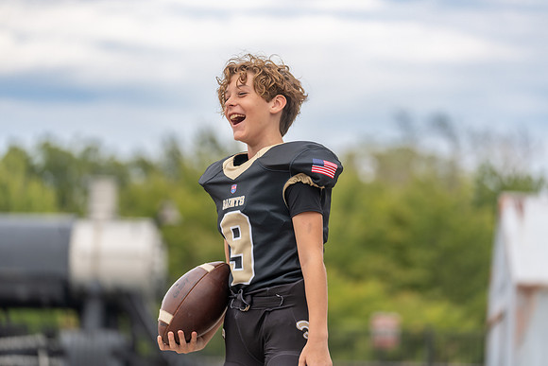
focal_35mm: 143
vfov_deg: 9.6
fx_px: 2170
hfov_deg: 14.4
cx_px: 274
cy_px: 183
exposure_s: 1/400
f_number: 2.8
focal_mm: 133
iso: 100
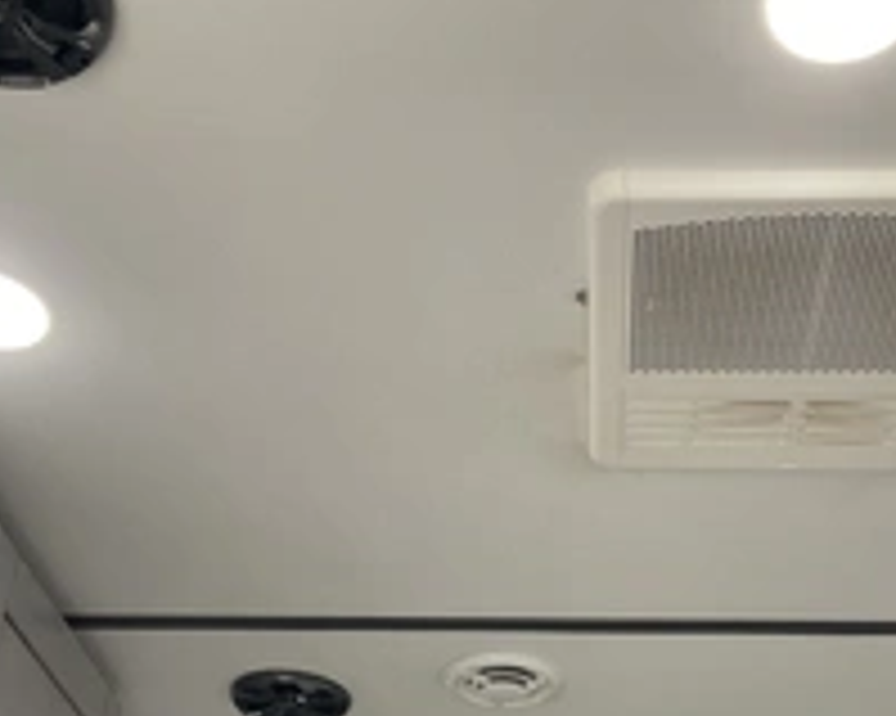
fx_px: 1511
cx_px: 554
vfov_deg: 26.1
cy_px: 590
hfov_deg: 32.9
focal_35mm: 57
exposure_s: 1/60
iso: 125
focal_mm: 3
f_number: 1.8
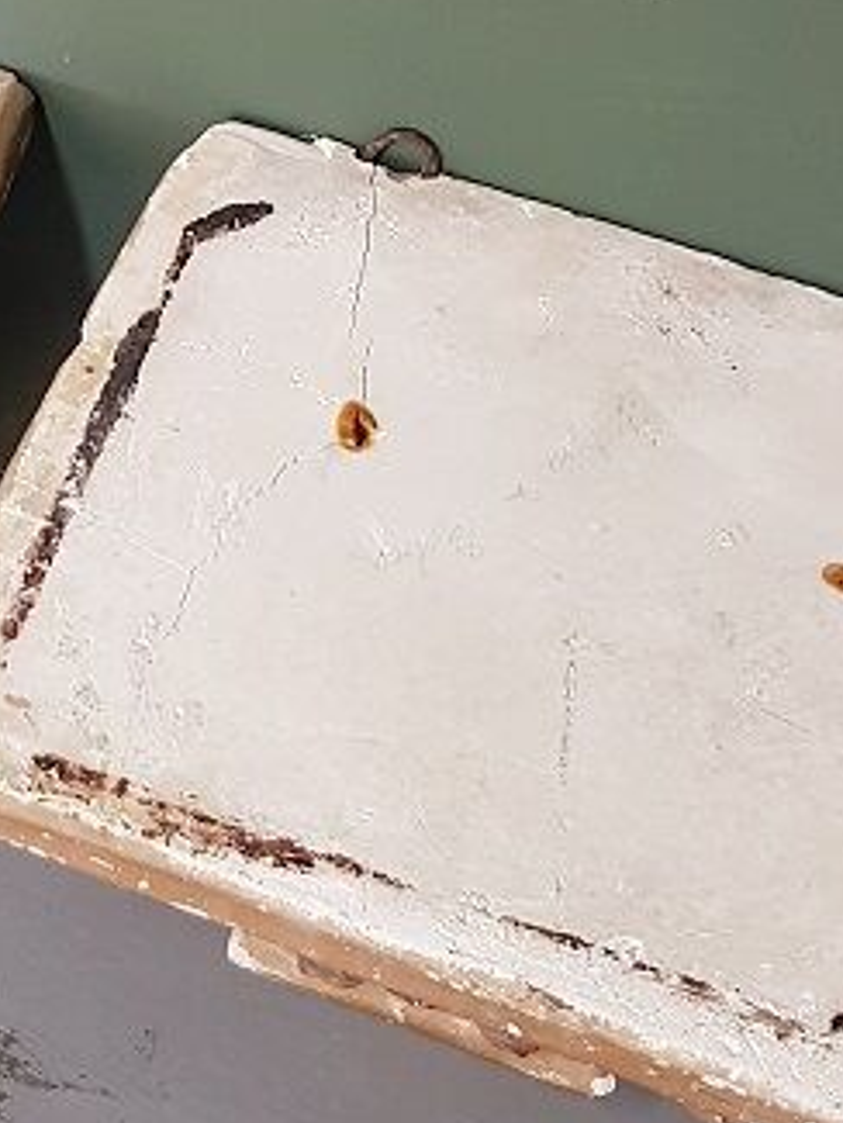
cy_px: 218
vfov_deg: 21.9
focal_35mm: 88
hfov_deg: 16.3
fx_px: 2856
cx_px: -81
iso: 200
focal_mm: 4.2
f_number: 1.7
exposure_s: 1/20
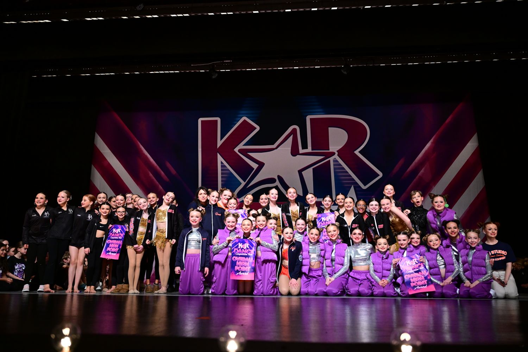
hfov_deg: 62.8
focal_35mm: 30
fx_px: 433
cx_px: 264
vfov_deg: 44.3
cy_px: 176
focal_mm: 29.5
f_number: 3.2
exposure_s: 1/1000
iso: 3200
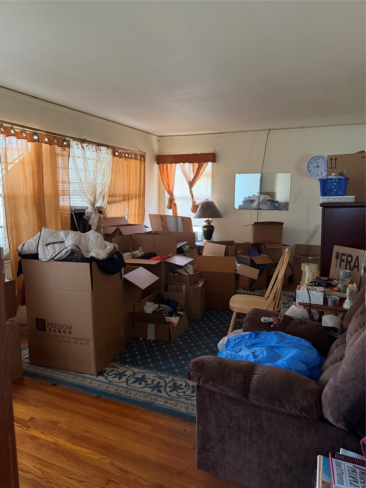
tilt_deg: -9.5
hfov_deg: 56.8
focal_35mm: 24
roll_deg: -2.9
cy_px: 244
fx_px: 338
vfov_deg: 71.6
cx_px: 183
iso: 1000
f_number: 1.78
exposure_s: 1/40
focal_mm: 6.76
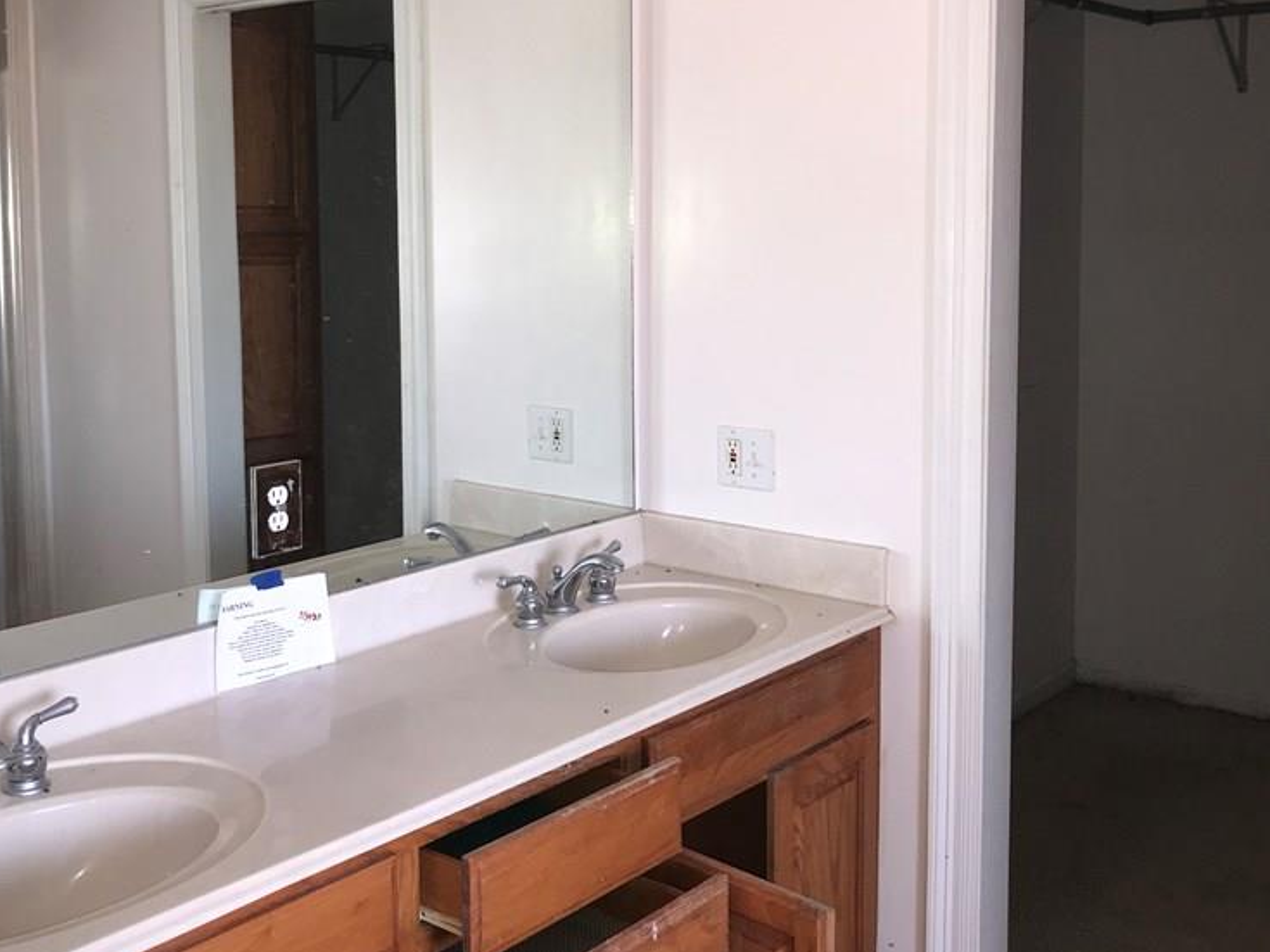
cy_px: 328
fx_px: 1431
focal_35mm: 39
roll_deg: +0.7
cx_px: 593
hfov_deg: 47.8
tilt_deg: -3.2
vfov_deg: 36.5
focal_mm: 3.99
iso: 25
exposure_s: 1/30
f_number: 1.8
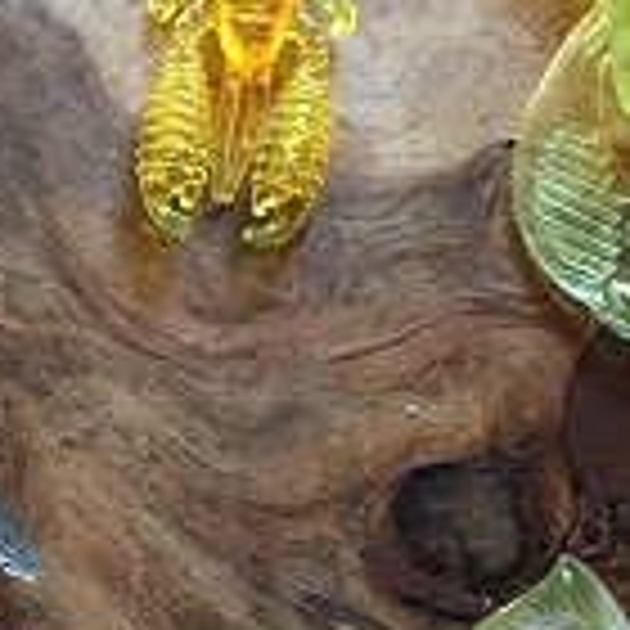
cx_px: 40
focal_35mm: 88
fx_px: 1812
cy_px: 342
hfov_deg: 19.3
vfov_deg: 19.7
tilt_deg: -69.6
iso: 250
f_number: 2.2
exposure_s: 1/33
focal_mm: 4.15
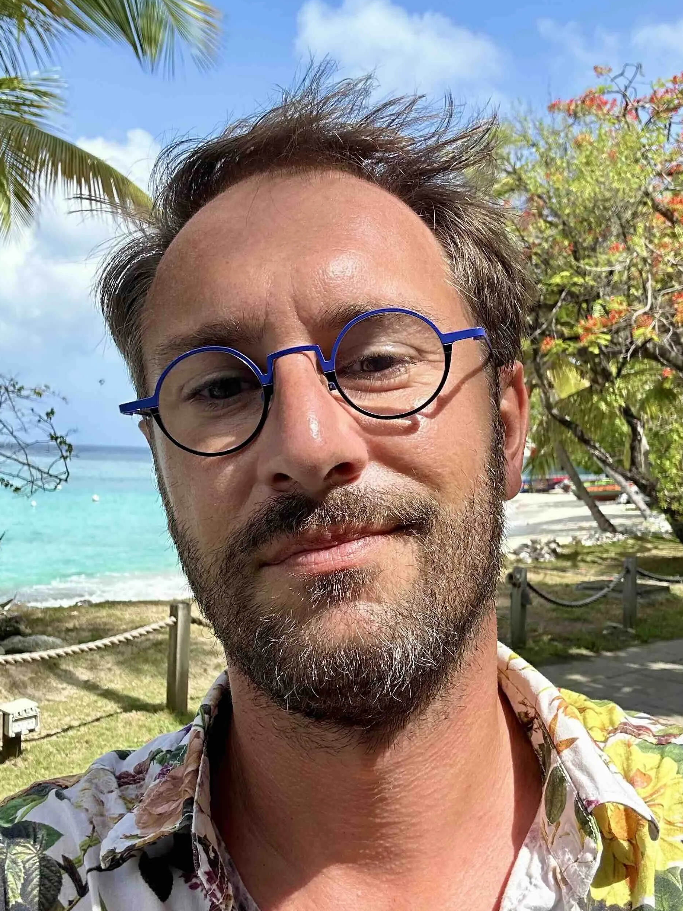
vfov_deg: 50.1
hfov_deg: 38.7
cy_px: 456
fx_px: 973
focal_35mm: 37
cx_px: 361
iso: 25
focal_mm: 2.69
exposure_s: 1/450
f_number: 1.9
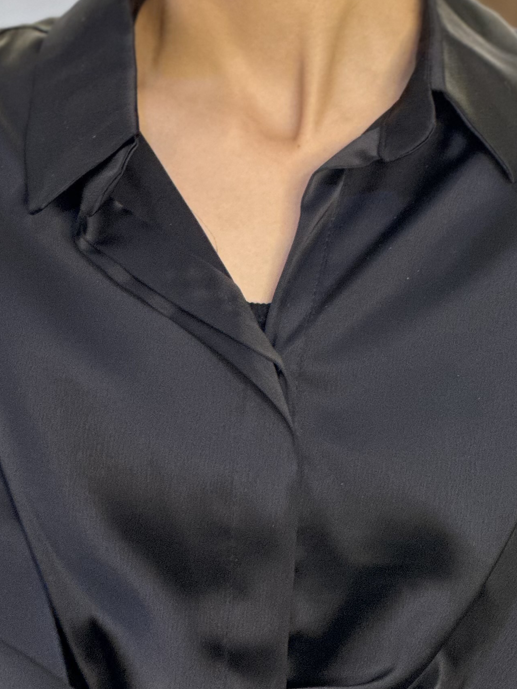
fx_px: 3625
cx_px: 272
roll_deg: -0.7
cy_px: -94
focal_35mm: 182
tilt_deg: -7.1
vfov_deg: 10.7
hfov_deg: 8.2
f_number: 2.8
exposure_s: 1/50
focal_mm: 9
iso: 160
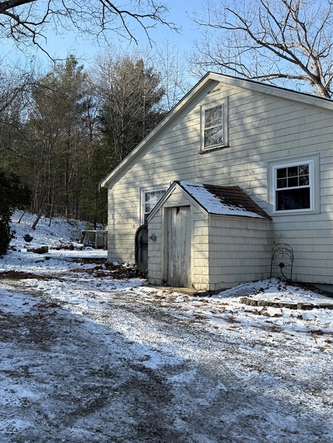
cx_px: 105
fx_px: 449
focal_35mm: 35
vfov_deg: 52.6
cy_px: 220
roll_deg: -1.6
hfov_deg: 40.1
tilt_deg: +3.9
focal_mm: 6.76
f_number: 1.78
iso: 80
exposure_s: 1/2232
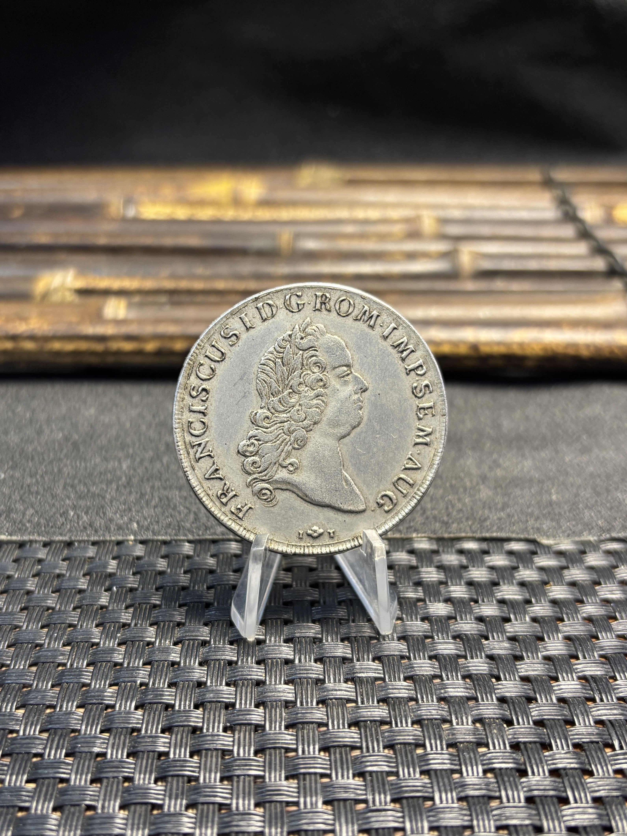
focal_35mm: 26
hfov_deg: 53.1
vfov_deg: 67.3
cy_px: 418
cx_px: 314
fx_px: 628
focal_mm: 5.96
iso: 125
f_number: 1.6
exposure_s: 1/50
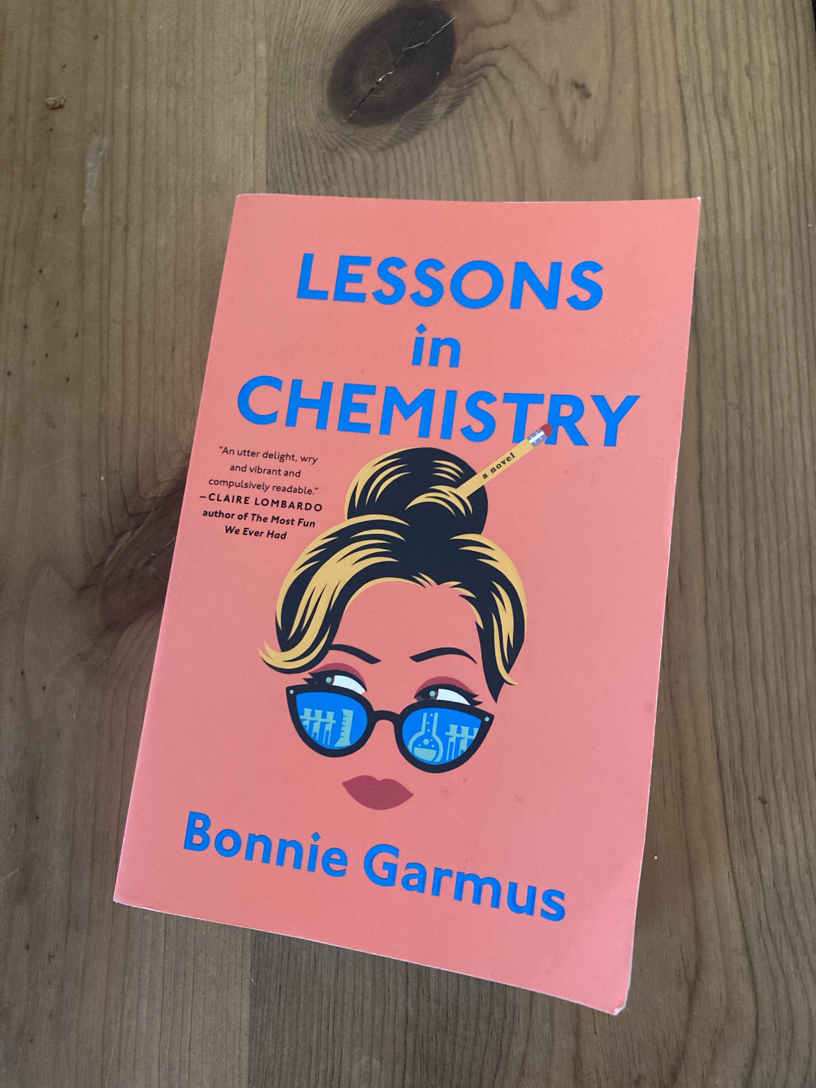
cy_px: 544
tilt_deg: -78.1
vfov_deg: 63.4
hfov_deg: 49.7
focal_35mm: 28
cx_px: 408
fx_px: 880
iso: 400
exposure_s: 1/33
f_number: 1.8
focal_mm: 3.99
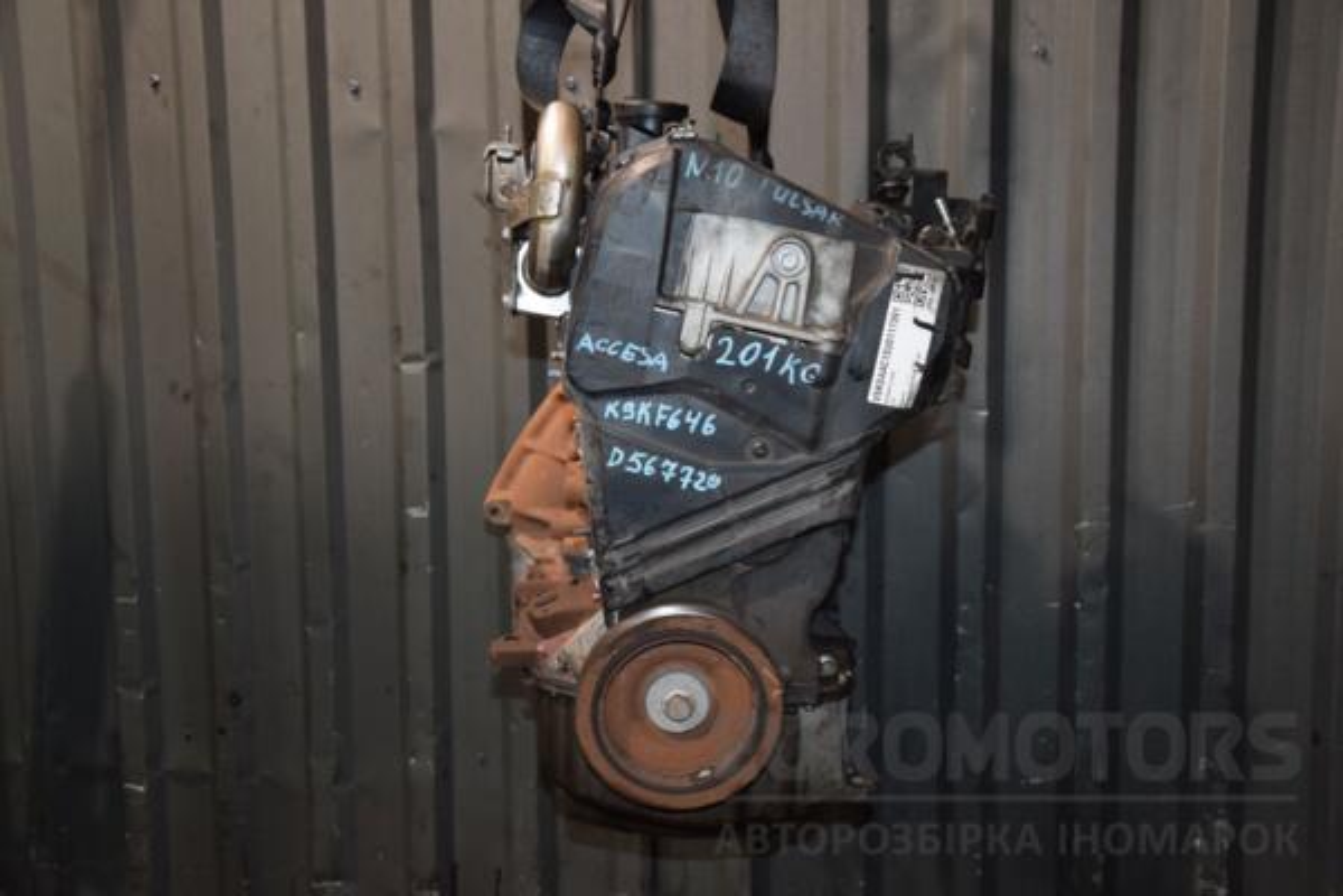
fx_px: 1455
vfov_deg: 34.2
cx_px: 672
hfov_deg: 49.6
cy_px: 448
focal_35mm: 39
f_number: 5
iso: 800
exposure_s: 1/60
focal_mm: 26
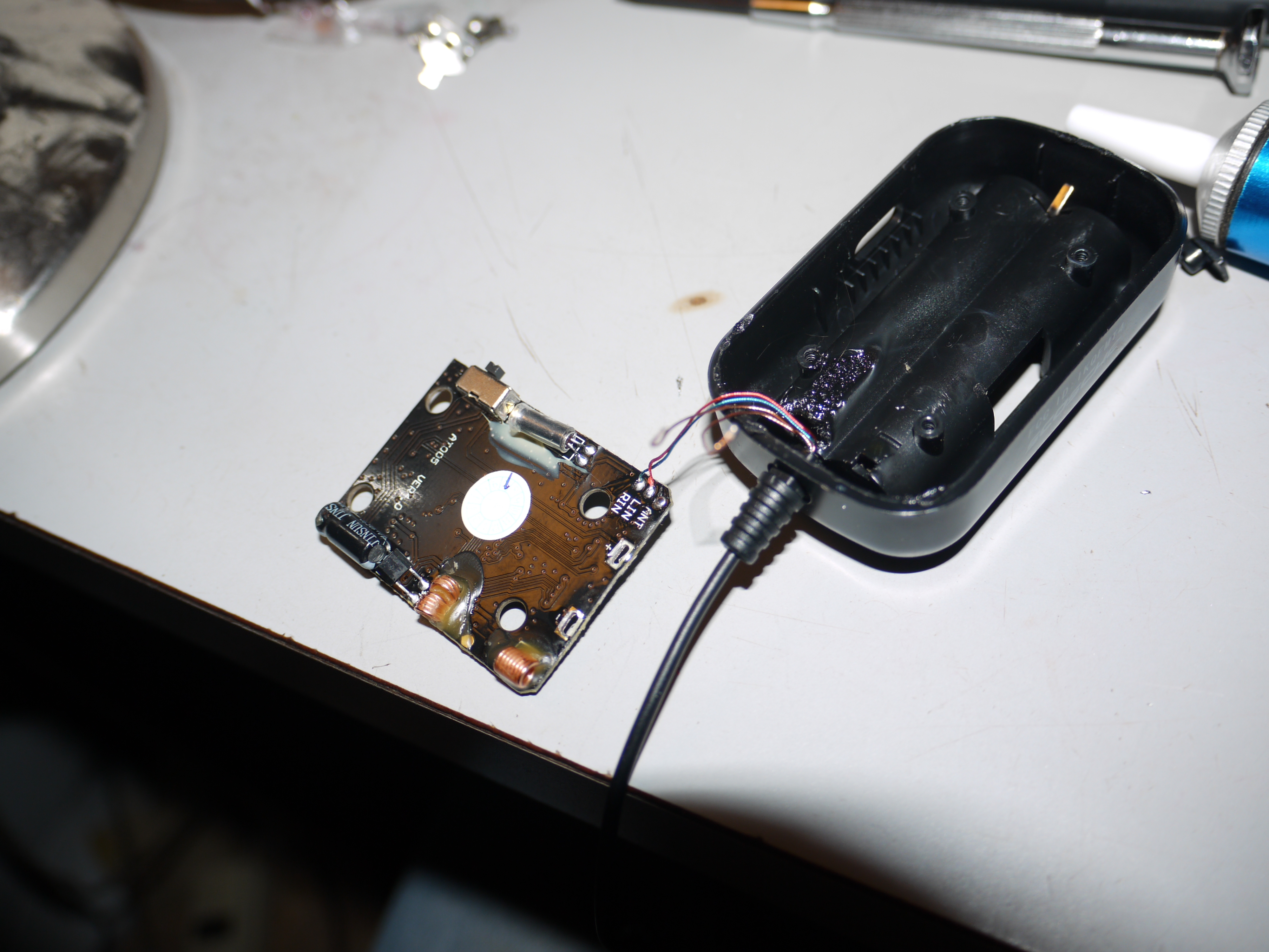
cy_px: 476
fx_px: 1173
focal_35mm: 32
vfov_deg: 44.2
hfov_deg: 56.8
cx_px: 634
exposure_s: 1/125
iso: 100
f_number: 3.7
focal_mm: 16
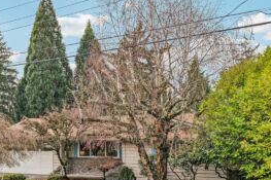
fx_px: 286
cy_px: 136
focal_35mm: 38
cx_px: 99
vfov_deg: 34.3
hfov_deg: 50.1
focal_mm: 8.7
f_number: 1.8
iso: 200
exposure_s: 1/1500
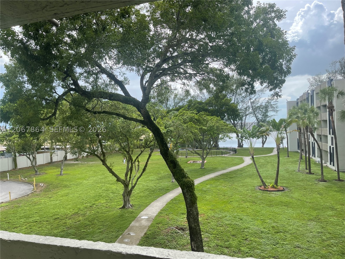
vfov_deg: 54.9
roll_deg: +0.4
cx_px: 172
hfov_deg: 69.4
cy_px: 130
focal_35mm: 25
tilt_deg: +0.2
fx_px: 249
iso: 32
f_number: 1.6
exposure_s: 1/1821
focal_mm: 5.1
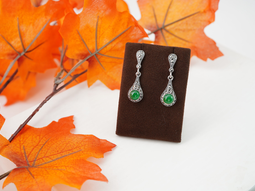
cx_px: 122
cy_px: 96
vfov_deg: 26.6
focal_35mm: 55
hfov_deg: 34.9
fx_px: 405
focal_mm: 50
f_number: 7.1
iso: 200
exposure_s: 1/50
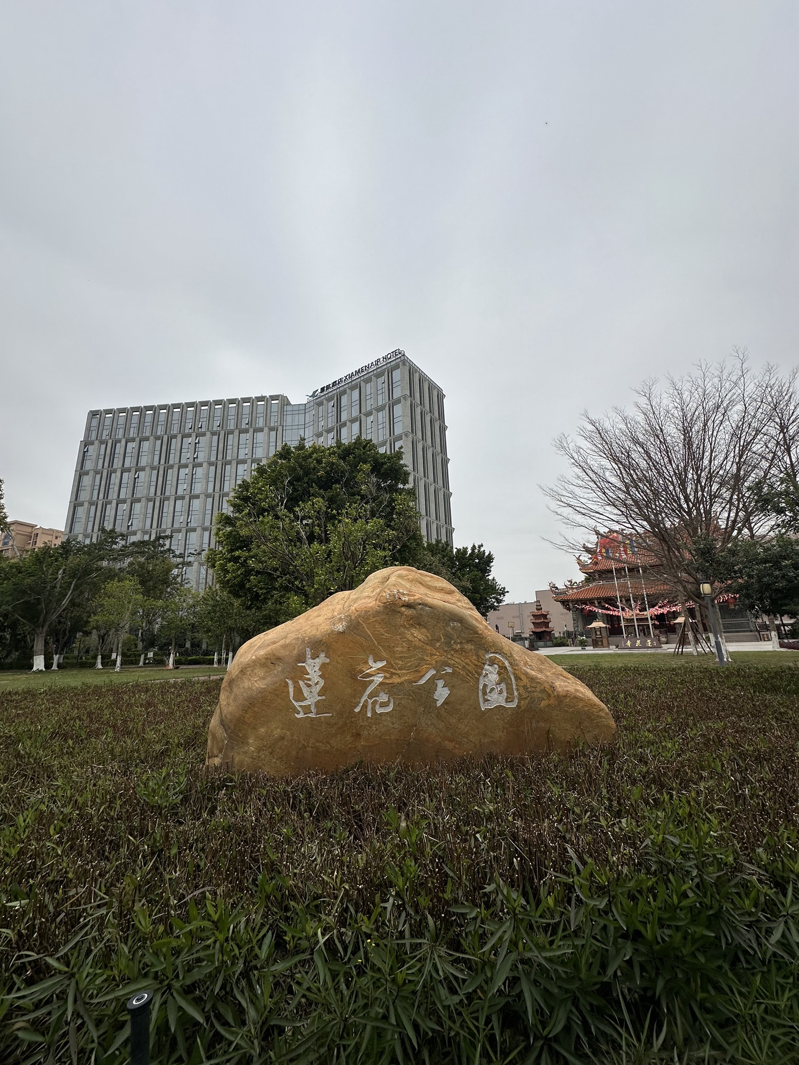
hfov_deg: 85.7
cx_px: 400
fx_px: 431
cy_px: 532
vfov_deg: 102.1
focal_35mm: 14
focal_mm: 2.22
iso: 50
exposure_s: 1/3509
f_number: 2.2
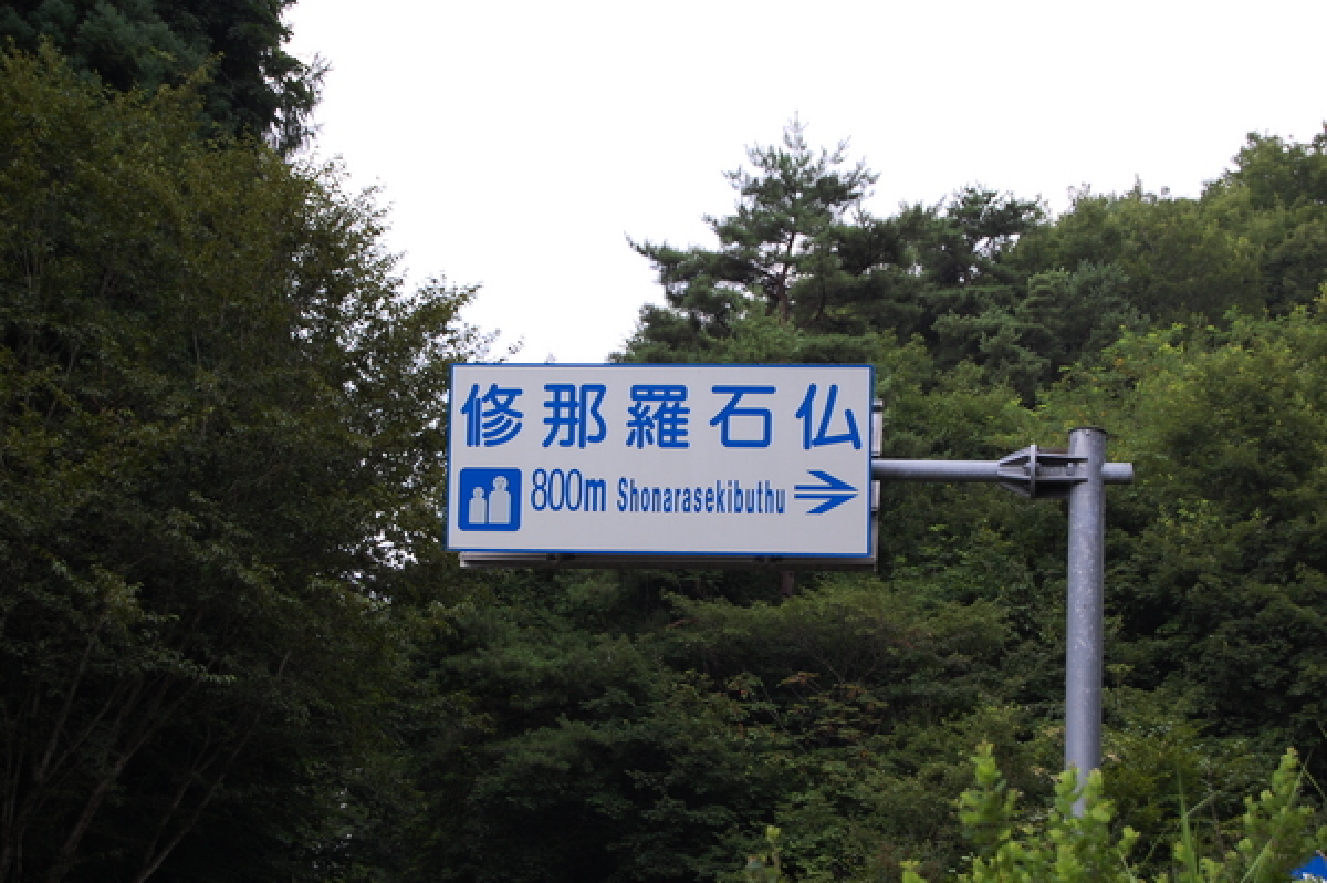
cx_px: 664
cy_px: 442
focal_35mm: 82
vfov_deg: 16.5
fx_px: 3038
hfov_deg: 24.6
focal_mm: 55
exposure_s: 1/200
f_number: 7.1
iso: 200
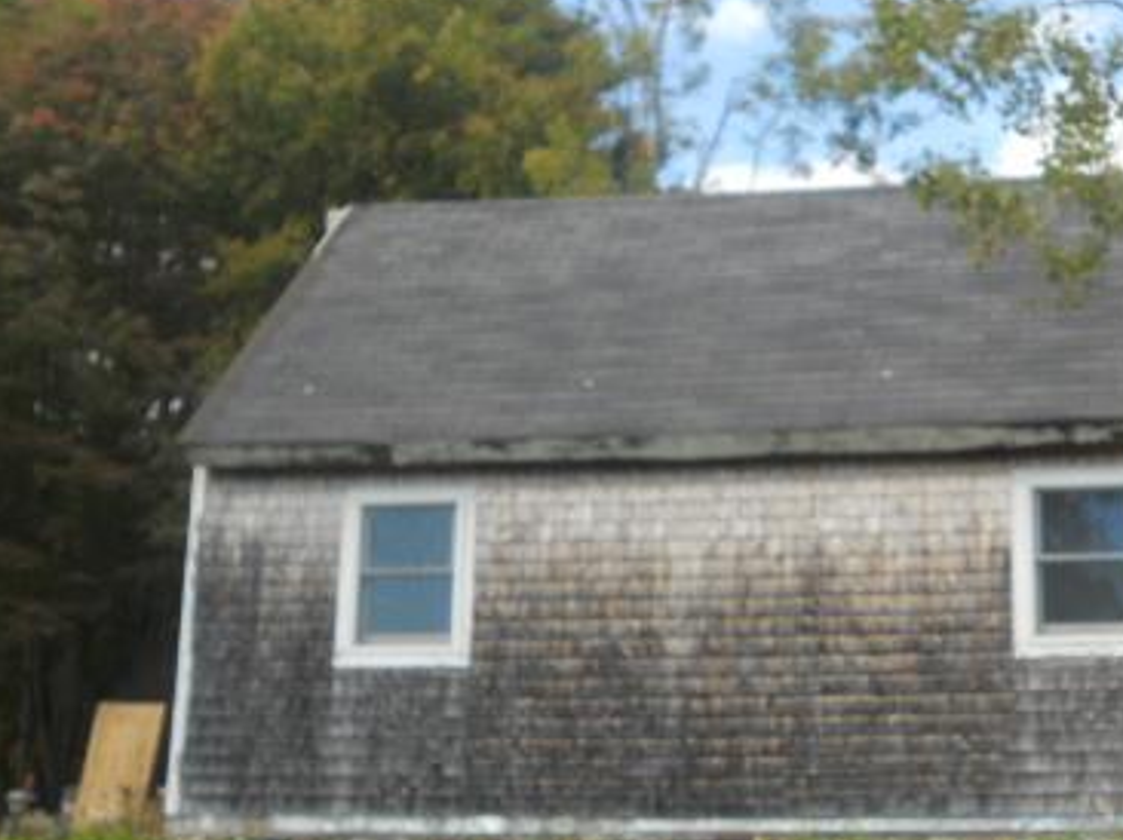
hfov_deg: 33.5
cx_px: 868
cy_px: 395
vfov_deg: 26.1
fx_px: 1816
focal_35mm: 56
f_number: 3.5
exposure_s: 1/320
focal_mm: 5.8
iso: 80
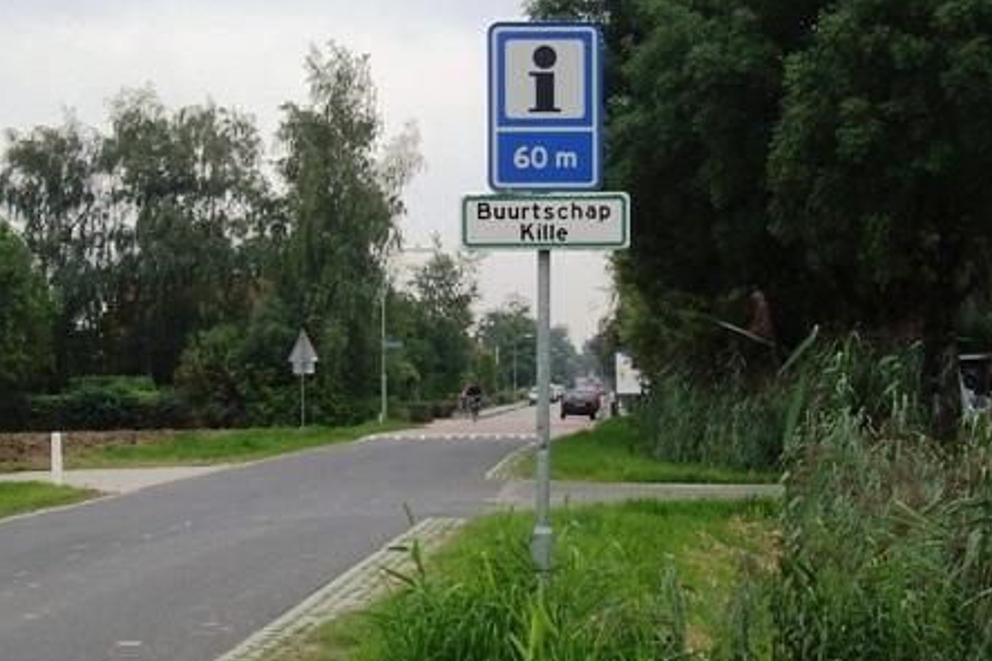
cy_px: 230
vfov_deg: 23.7
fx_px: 1571
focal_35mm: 57
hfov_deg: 34.7
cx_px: 317
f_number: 2.8
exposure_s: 1/250
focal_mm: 7.9
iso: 64
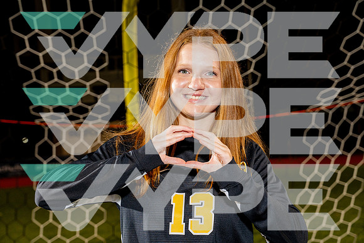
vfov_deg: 19.5
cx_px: 182
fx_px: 708
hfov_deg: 28.8
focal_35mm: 70
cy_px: 122
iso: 800
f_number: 5.6
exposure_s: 1/250
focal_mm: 70
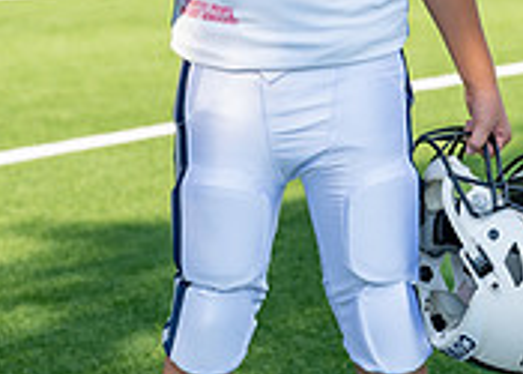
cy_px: 39
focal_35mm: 177
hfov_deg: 11.4
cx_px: 326
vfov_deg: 8.1
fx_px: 2629
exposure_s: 1/500
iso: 100
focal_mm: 50
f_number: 2.8
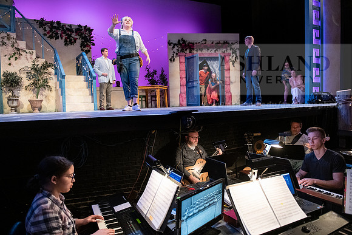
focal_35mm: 24
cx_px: 176
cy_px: 118
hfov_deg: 73.7
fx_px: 235
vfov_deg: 53.2
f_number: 2.8
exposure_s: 1/250
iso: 4000
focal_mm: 24
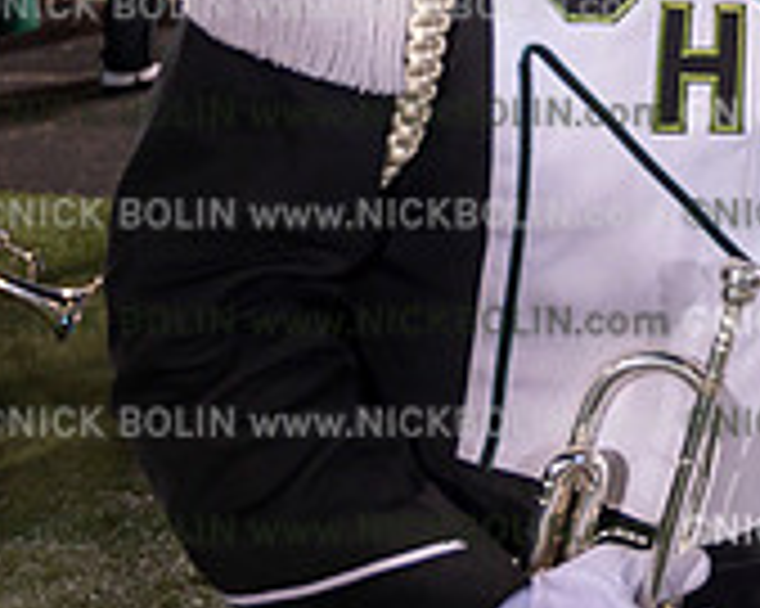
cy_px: -203
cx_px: 1025
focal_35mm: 90
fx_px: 2023
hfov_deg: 19.4
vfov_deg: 16.1
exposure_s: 1/125
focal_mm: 28
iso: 1000
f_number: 4.5
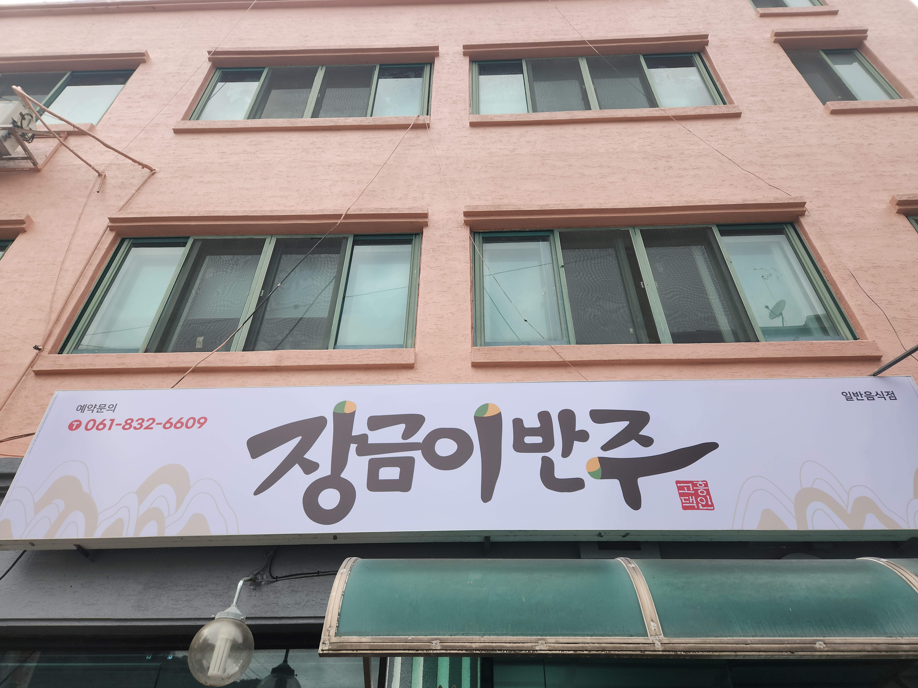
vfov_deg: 58.9
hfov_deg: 73.9
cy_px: 344
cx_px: 459
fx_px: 610
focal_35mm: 23
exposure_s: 1/512
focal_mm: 5.4
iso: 20
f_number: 1.8
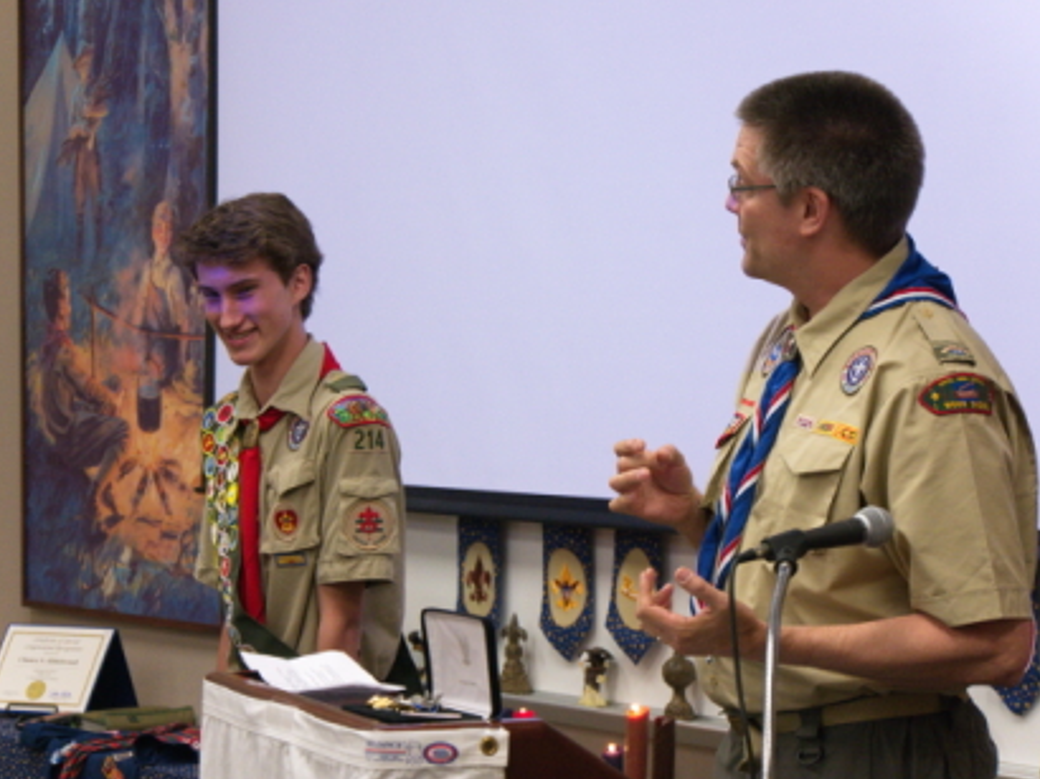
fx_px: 3363
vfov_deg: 13.2
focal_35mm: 112
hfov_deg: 17.6
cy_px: 387
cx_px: 519
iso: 3200
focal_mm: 55
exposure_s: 1/125
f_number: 5.1
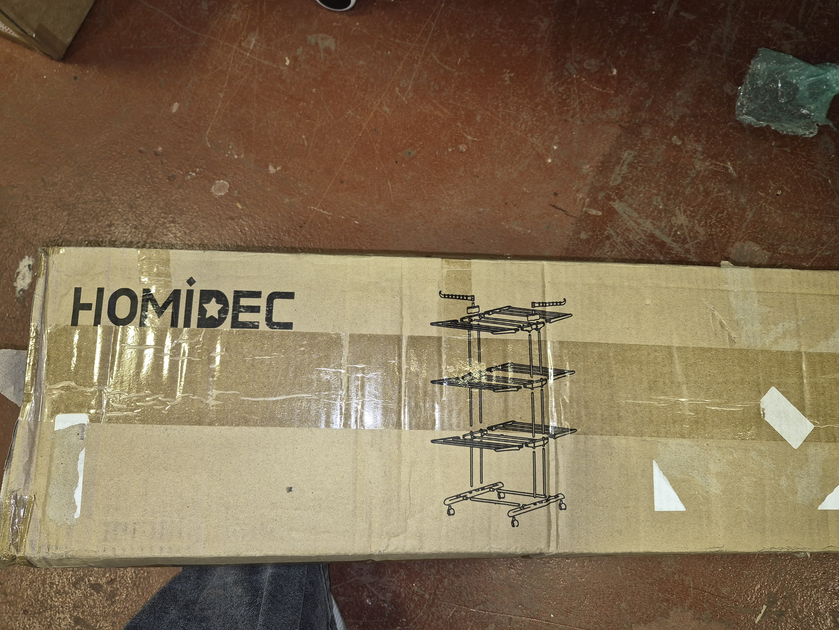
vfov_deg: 58.9
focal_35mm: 23
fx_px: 557
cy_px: 315
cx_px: 420
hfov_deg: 73.9
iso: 125
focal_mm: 5.4
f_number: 1.8
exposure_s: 1/14
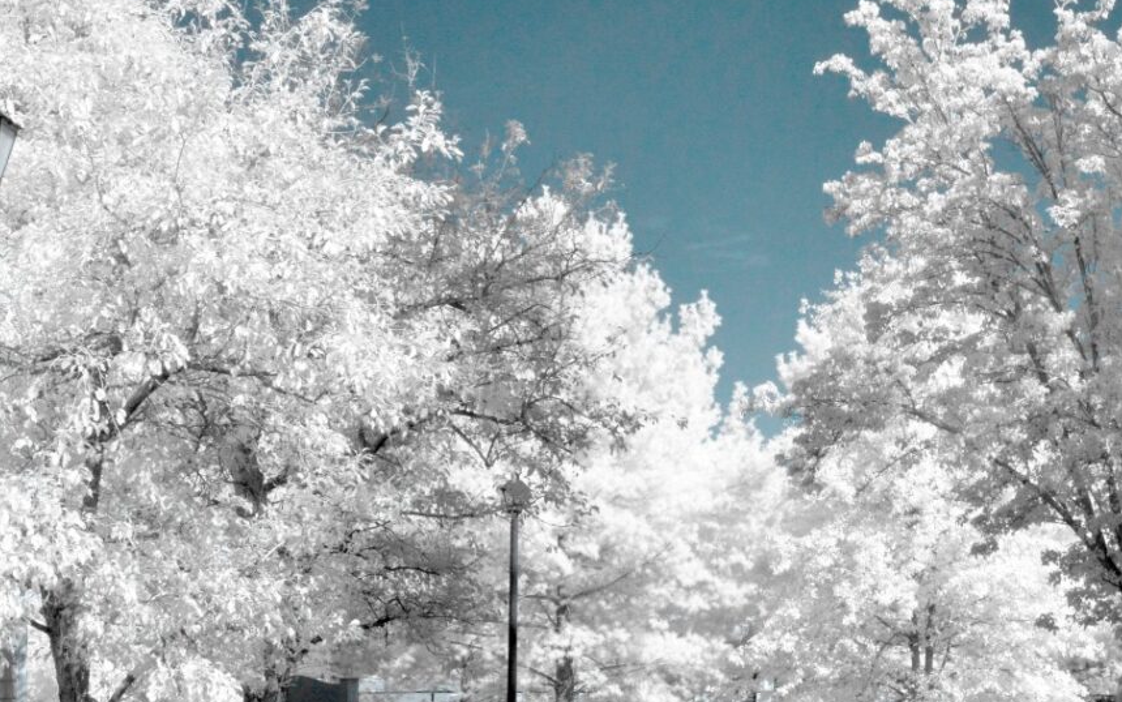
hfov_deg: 22.4
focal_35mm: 91
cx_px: 938
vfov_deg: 14.4
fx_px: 2783
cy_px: 439
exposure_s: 1/1250
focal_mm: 50
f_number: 14
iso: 6400
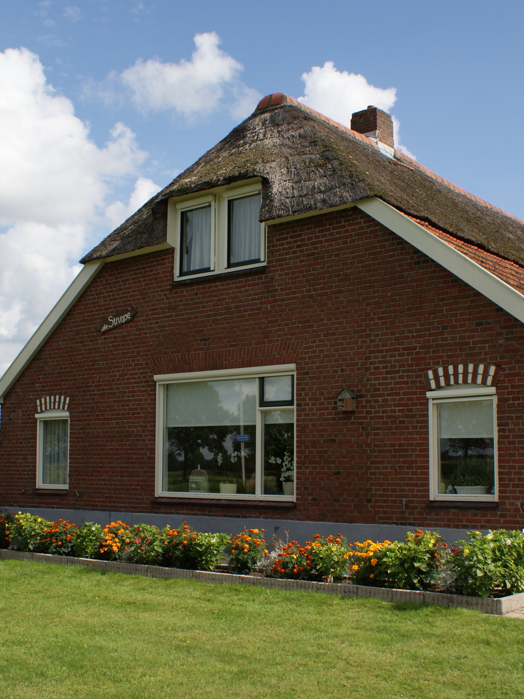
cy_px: 350
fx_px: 888
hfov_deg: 32.9
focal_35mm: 44
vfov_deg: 42.9
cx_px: 264
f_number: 10
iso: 100
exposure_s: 1/160
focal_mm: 20
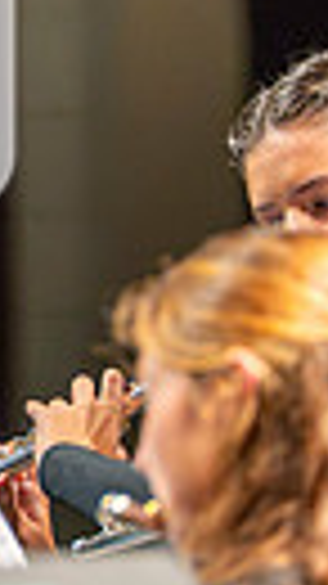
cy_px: 101
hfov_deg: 1.3
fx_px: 14491
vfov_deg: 2.3
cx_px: -324
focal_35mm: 936
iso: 4000
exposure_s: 1/640
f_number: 2.8
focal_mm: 200
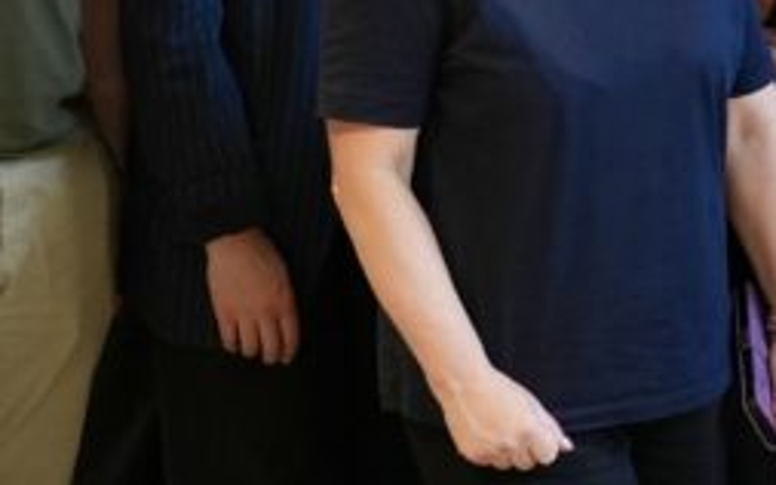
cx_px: 939
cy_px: -160
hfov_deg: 15.0
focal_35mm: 134
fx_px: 2837
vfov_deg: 9.6
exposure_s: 1/160
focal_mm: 24.7
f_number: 2.8
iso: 1600
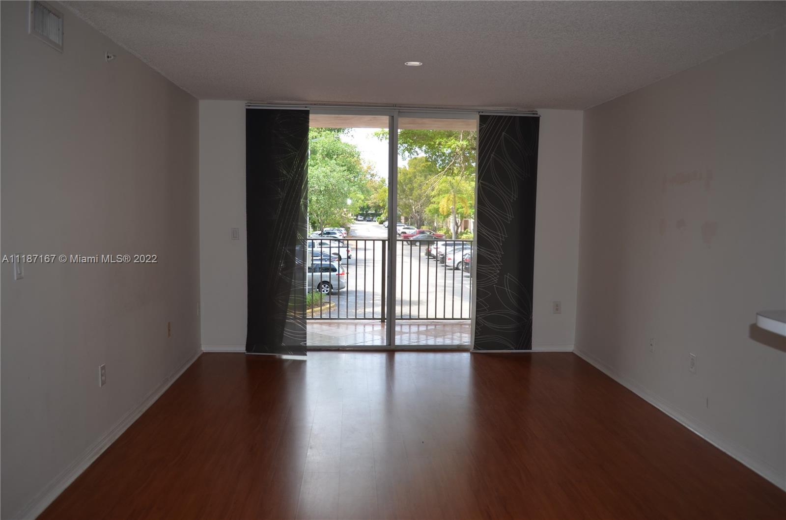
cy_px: 260
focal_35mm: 30
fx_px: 654
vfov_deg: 43.4
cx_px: 393
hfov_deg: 62.0
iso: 140
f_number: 3.8
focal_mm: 20
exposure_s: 1/200
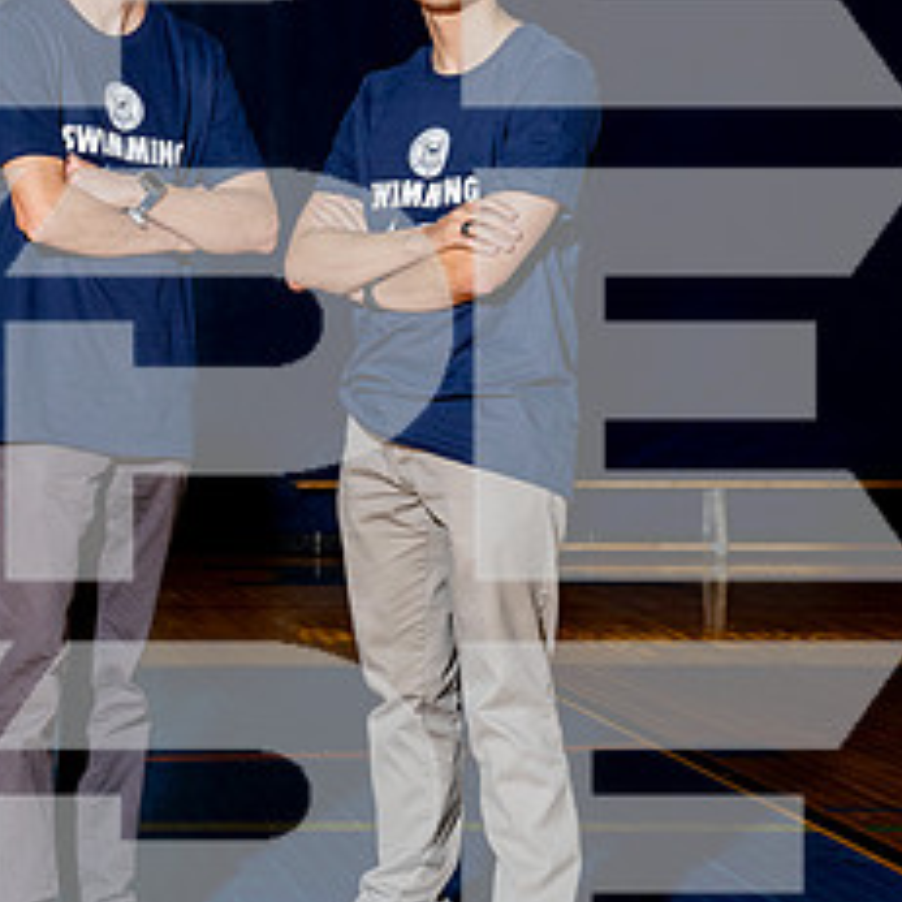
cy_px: 377
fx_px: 3803
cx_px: -70
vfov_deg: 13.5
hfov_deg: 13.3
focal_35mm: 129
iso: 800
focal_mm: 60
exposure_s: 1/250
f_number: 8
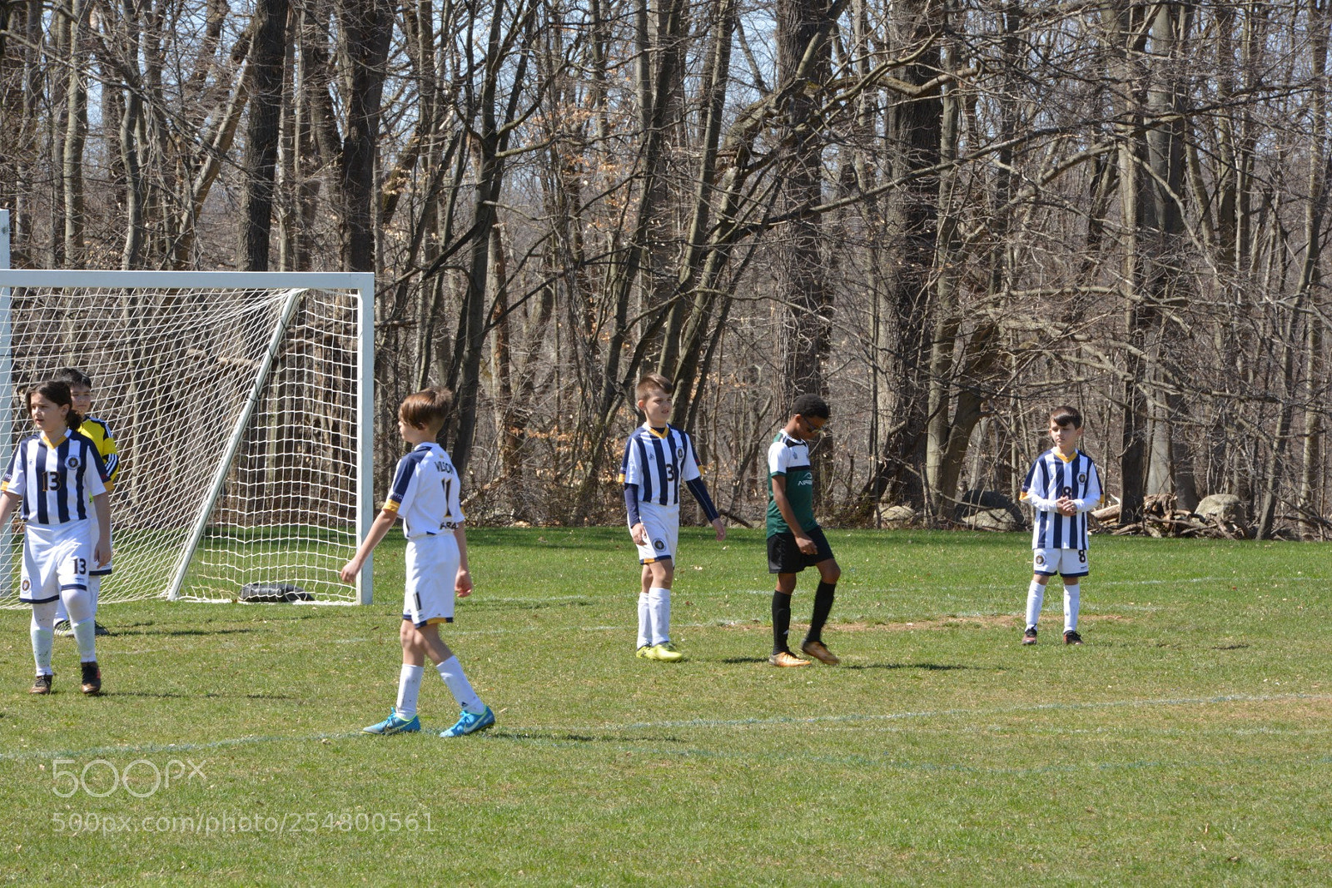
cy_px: 444
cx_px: 666
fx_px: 7400
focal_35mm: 200
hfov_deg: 10.3
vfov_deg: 6.9
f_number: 22
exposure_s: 1/100
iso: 640
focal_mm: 200
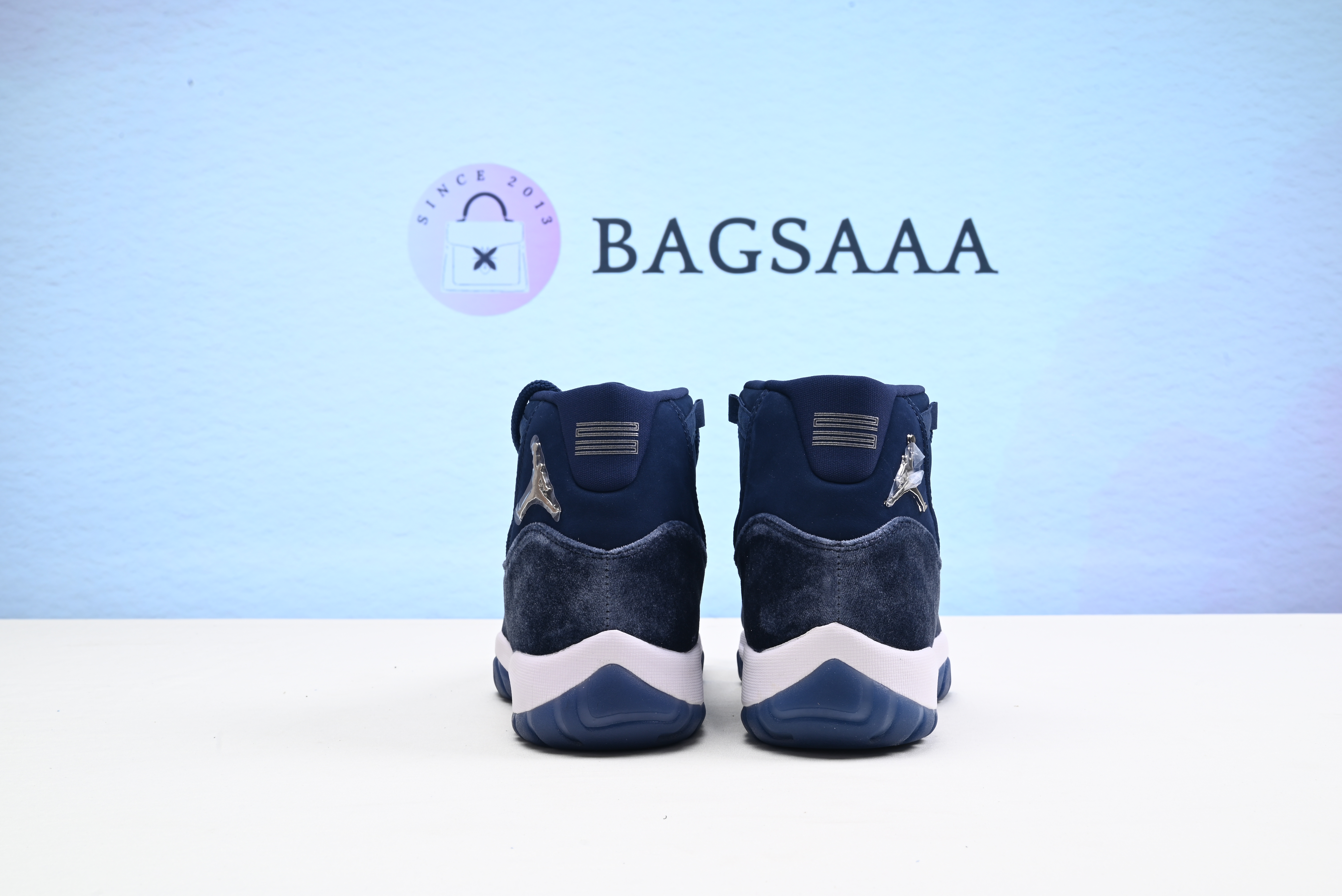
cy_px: 448
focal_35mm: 37
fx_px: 1380
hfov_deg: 51.9
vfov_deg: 36.0
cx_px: 671
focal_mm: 37
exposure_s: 1/2
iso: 100
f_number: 16
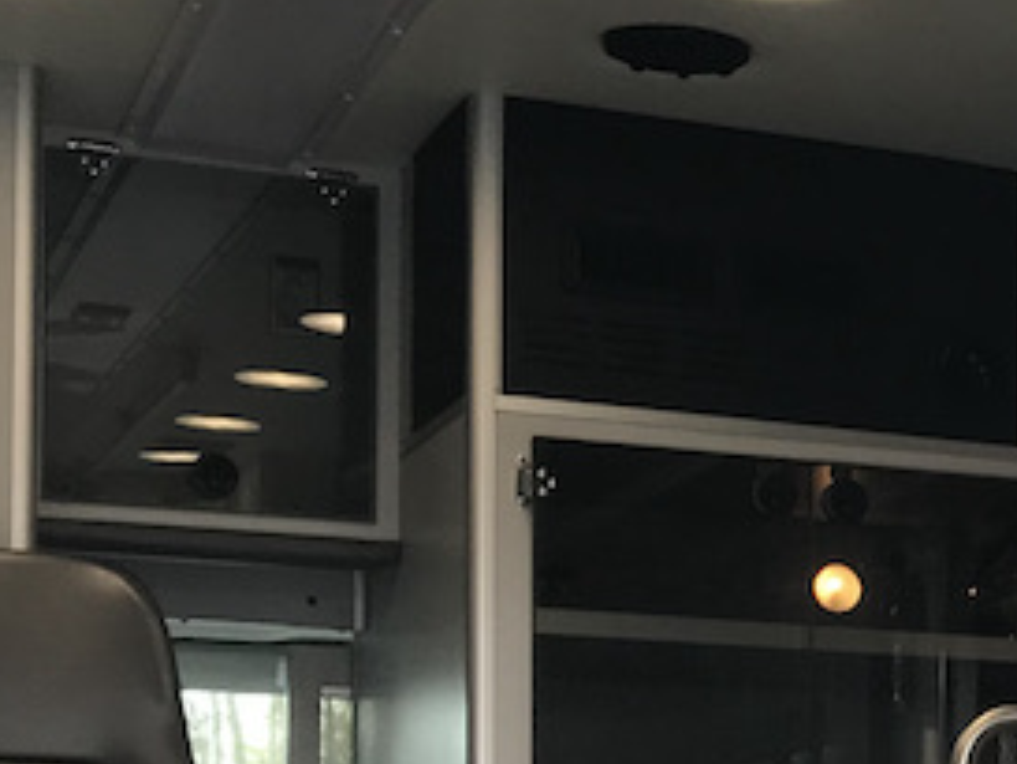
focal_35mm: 105
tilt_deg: -1.3
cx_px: 1486
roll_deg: -0.1
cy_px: 943
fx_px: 3086
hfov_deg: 17.1
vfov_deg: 13.7
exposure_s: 1/169
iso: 20
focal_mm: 3.99
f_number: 1.8
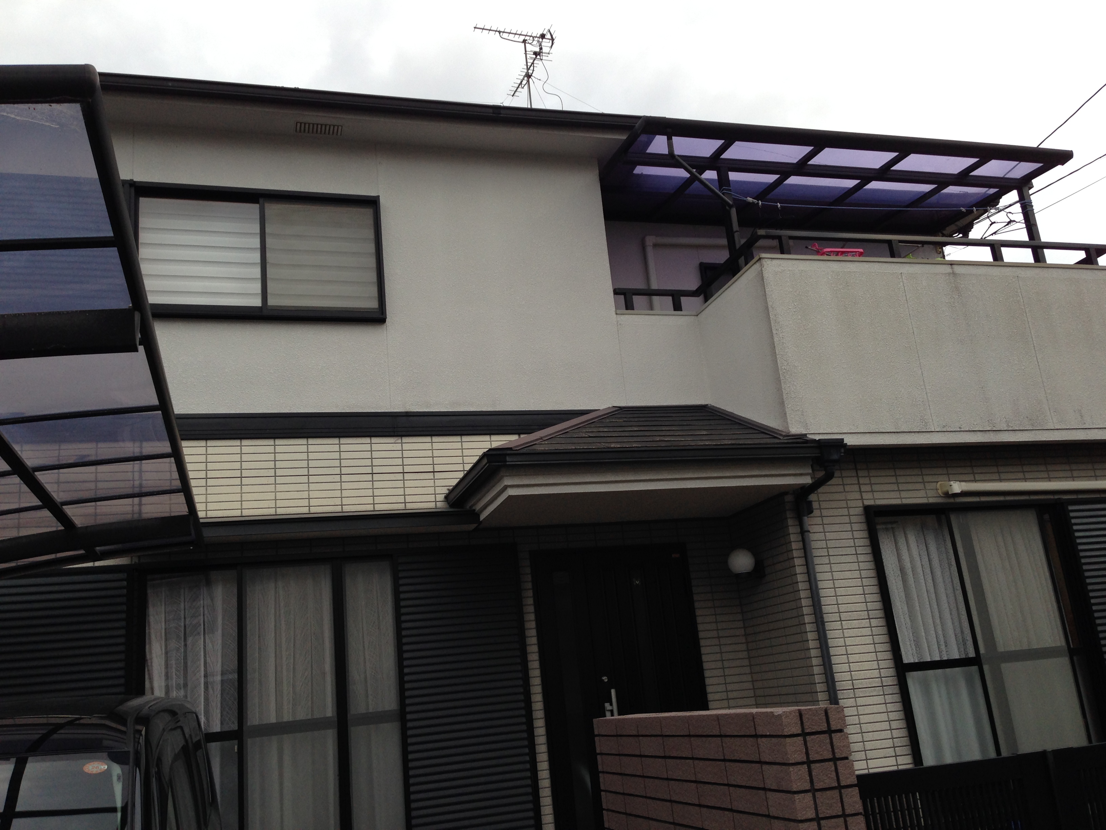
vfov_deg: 42.9
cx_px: 553
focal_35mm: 33
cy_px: 415
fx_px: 1054
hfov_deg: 55.4
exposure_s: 1/131
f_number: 2.4
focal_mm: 4.12
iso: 50
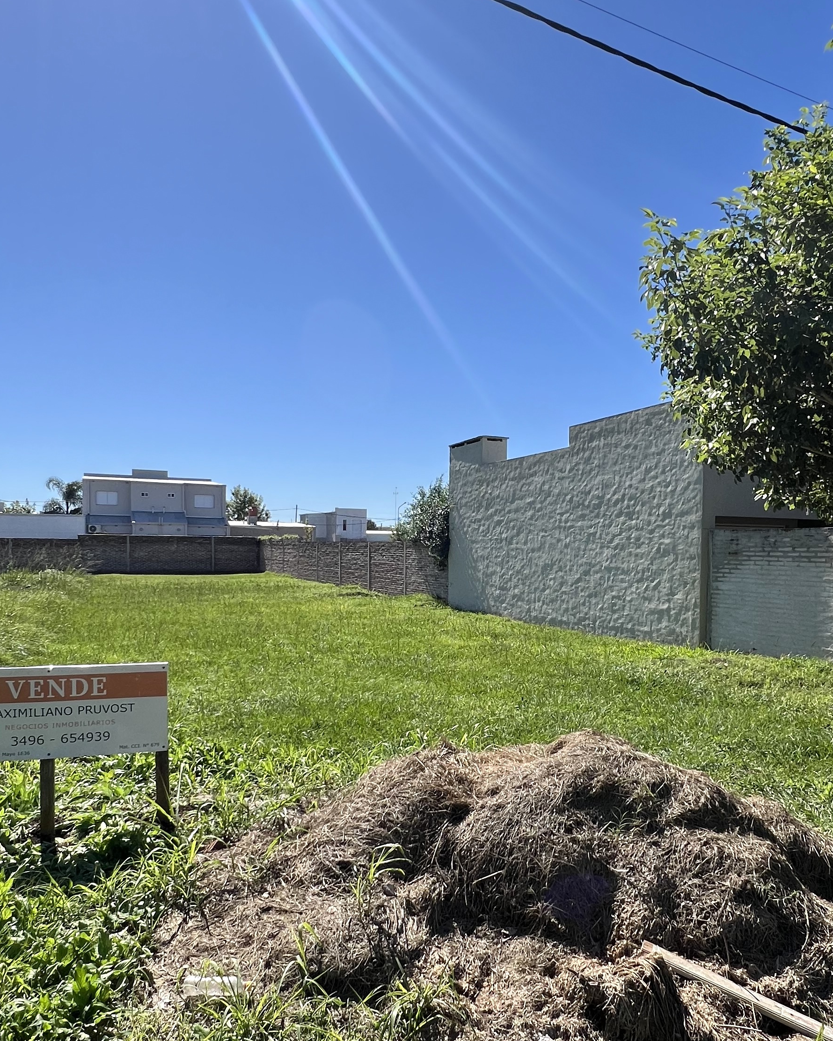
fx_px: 709
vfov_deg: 72.4
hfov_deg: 60.9
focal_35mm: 23
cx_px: 440
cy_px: 574
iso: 32
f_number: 1.8
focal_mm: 1.57
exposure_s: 1/1980
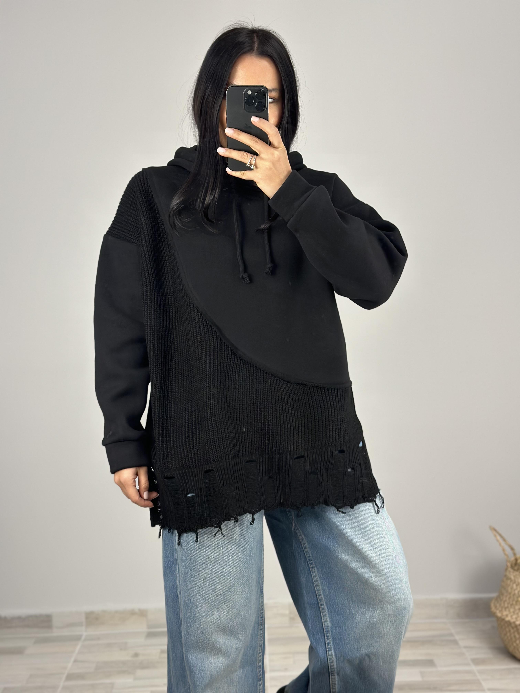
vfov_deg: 39.7
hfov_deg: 30.3
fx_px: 961
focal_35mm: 48
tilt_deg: -24.9
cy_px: 346
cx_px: 260
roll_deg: +0.4
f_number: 1.78
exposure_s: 1/100
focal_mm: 6.86
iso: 200
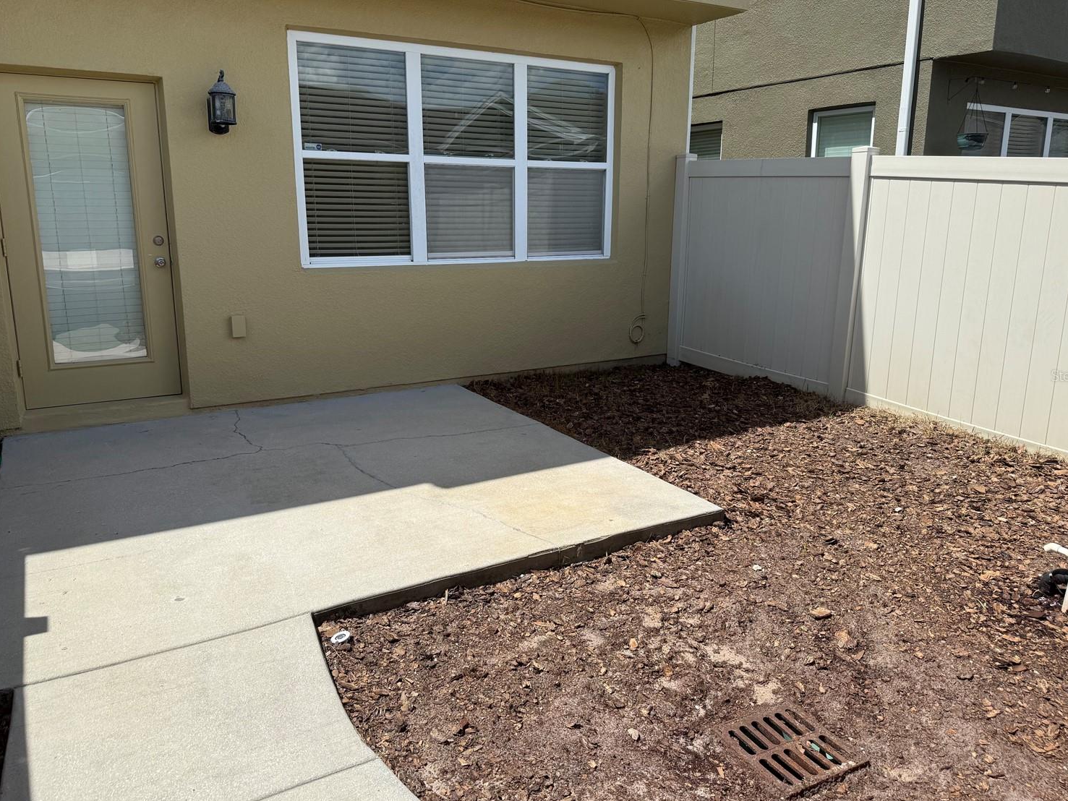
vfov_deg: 53.0
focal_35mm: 26
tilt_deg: -11.3
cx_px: 541
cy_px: 375
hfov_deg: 67.3
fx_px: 802
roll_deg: -0.3
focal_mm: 6.76
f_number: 1.78
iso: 80
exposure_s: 1/4975
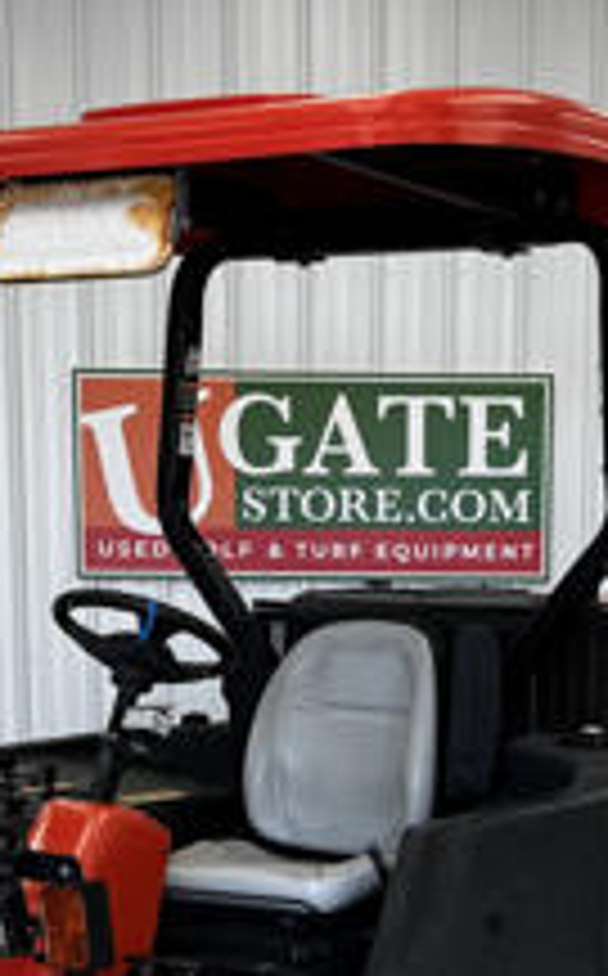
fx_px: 2500
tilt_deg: -10.7
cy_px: 945
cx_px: 374
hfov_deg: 13.9
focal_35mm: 94
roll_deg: -0.6
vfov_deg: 21.4
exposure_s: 1/187
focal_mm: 6.76
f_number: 1.78
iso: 64
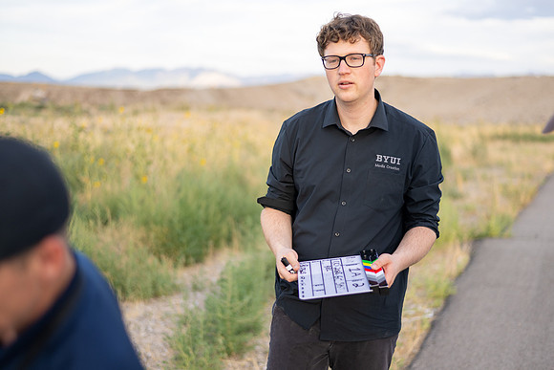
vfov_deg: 27.0
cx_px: 277
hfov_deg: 39.6
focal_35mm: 50
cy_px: 185
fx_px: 770
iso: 200
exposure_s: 1/800
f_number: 1.8
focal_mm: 50
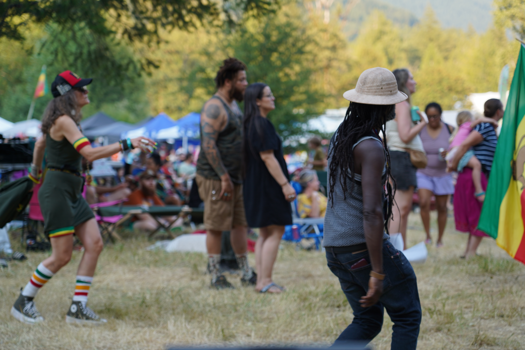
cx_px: 262
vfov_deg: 13.0
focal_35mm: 105
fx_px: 1531
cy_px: 175
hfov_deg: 19.5
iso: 160
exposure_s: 1/125
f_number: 4
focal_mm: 105
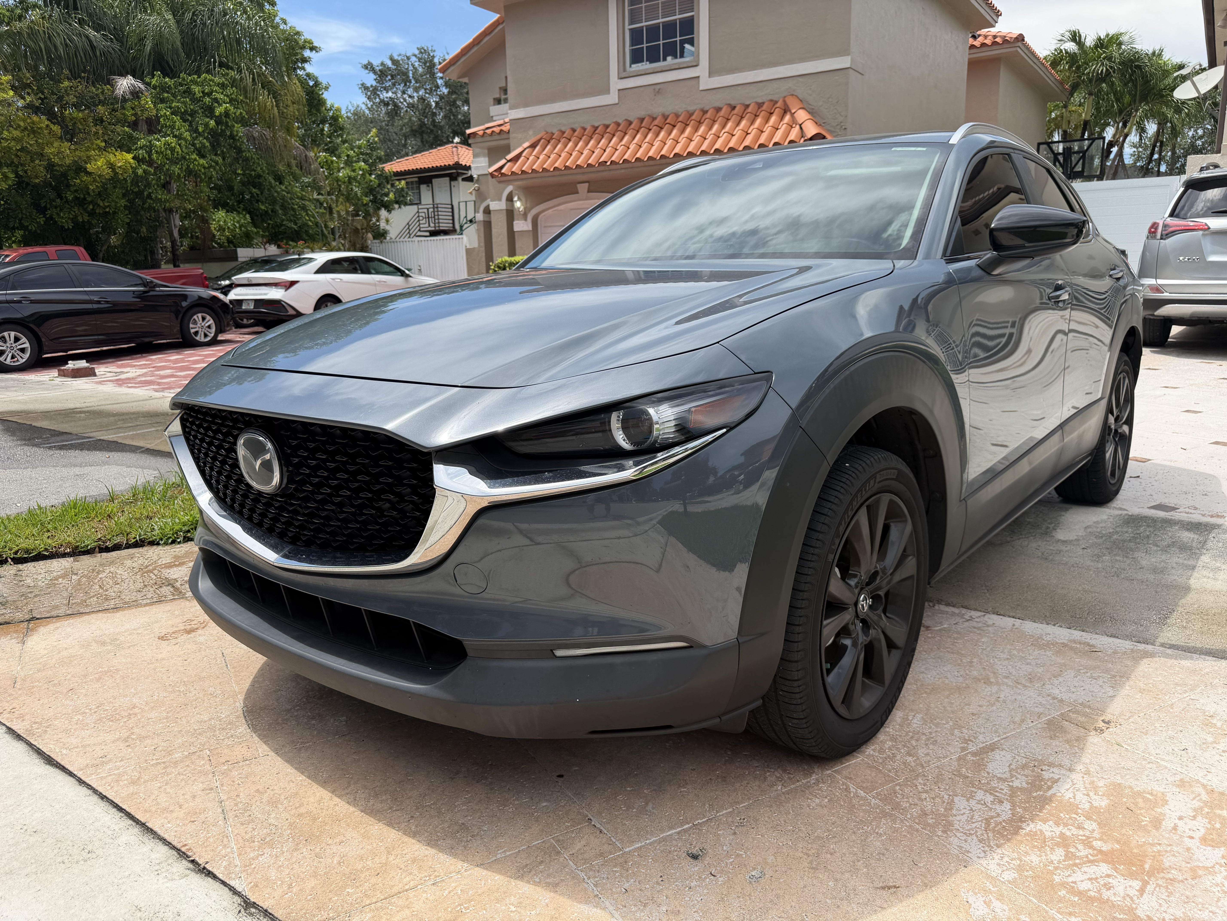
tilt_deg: -11.8
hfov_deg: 71.6
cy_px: 460
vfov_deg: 56.8
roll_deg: +1.3
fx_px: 851
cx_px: 614
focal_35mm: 24
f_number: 1.78
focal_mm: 6.76
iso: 80
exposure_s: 1/3425
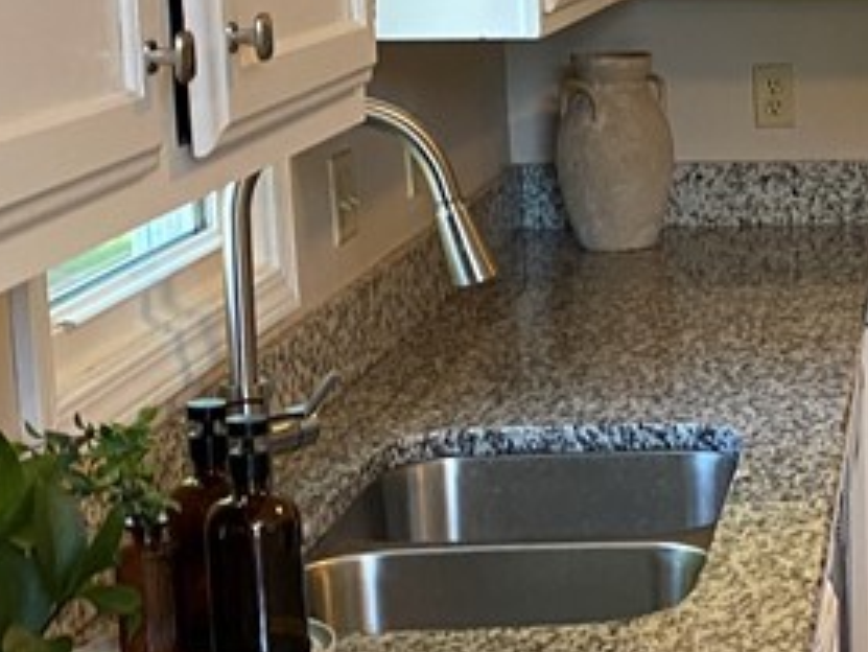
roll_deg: -0.1
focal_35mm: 96
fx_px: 2408
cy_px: 263
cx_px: 1153
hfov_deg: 18.8
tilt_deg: -8.4
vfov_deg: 15.4
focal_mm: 4.25
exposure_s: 1/60
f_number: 1.8
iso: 125
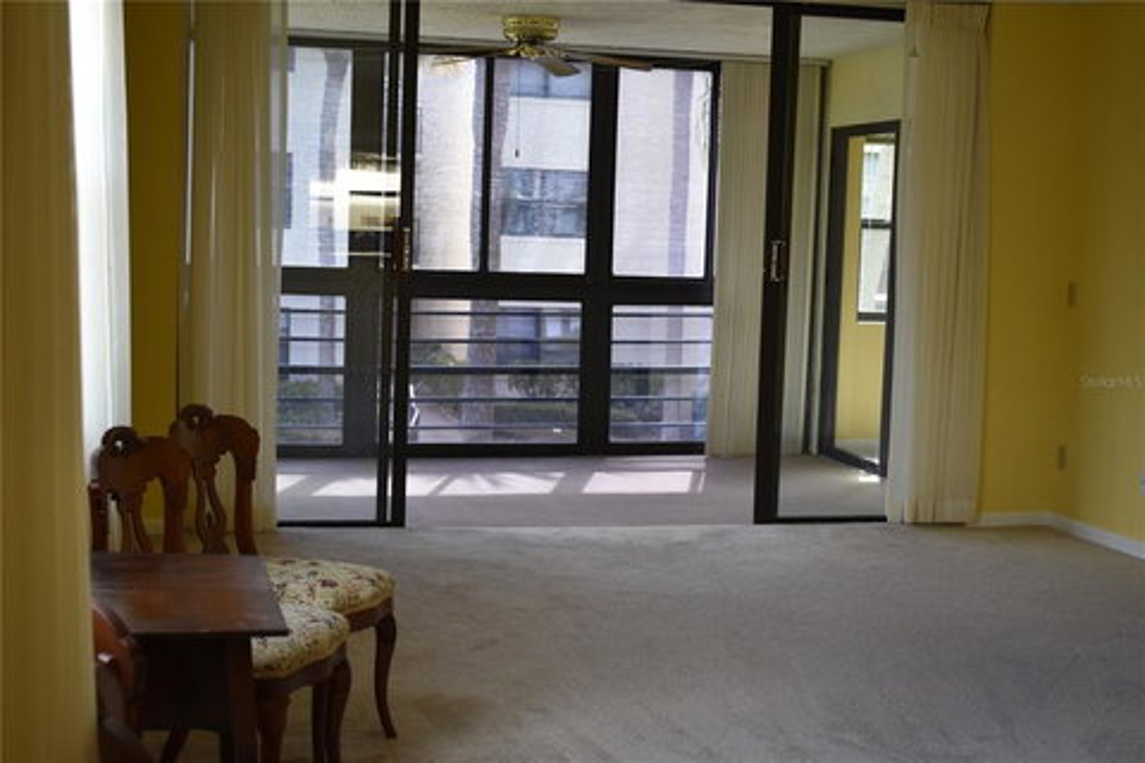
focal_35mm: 51
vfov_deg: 26.5
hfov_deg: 38.9
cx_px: 572
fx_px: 1622
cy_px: 382
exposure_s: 1/100
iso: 400
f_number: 5
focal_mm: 34
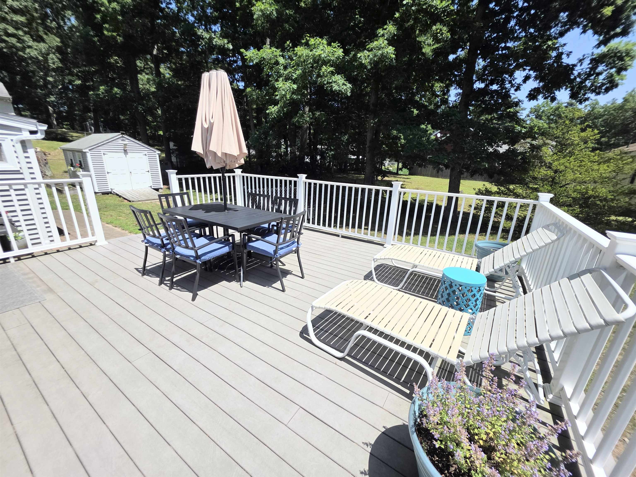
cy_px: 238
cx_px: 318
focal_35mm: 13
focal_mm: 2.2
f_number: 1.9
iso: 40
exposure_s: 1/2296
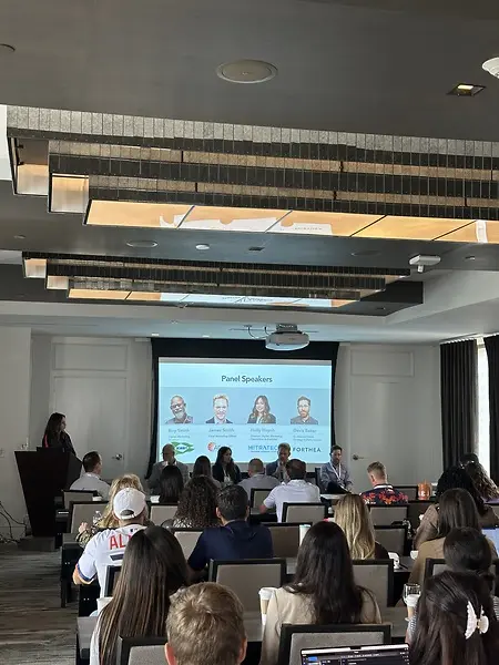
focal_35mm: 48
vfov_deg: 39.7
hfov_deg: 30.3
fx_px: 923
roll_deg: -0.9
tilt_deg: +6.0
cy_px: 332
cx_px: 250
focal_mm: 6.86
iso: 160
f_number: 1.78
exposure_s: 1/60
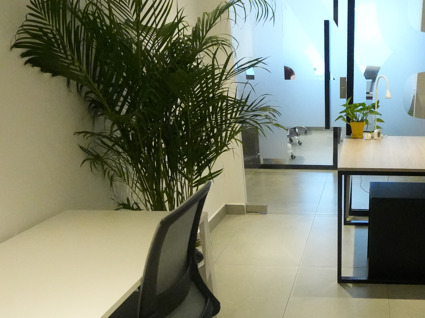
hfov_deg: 46.4
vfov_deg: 35.1
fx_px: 467
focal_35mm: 38
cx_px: 341
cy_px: 298
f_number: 4
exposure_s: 1/400
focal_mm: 10
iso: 8000
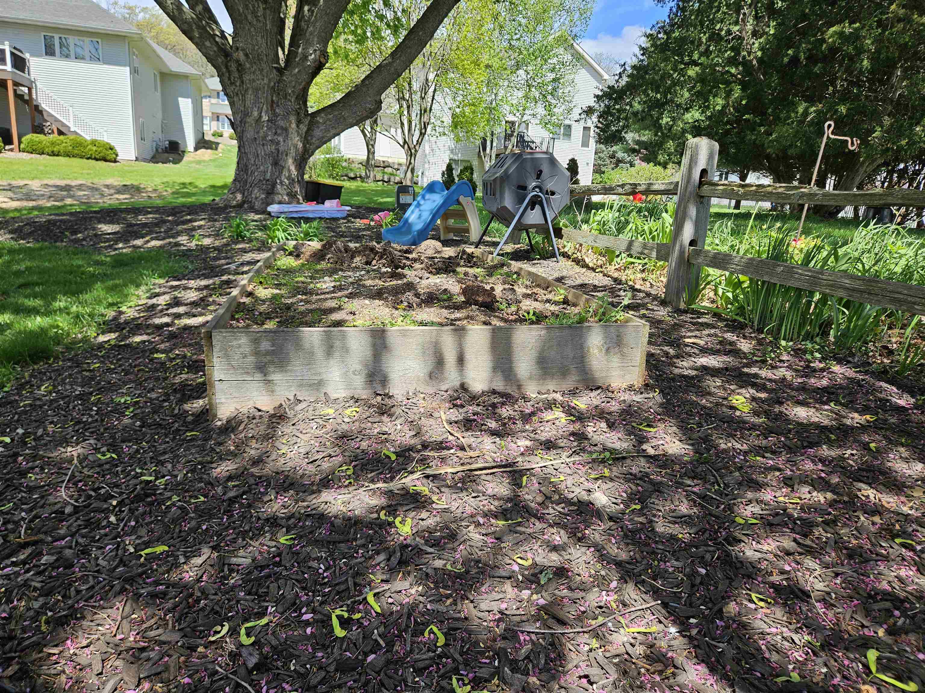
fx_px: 615
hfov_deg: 73.9
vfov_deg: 58.9
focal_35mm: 23
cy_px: 346
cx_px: 462
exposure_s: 1/539
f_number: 1.8
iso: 25
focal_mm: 5.4
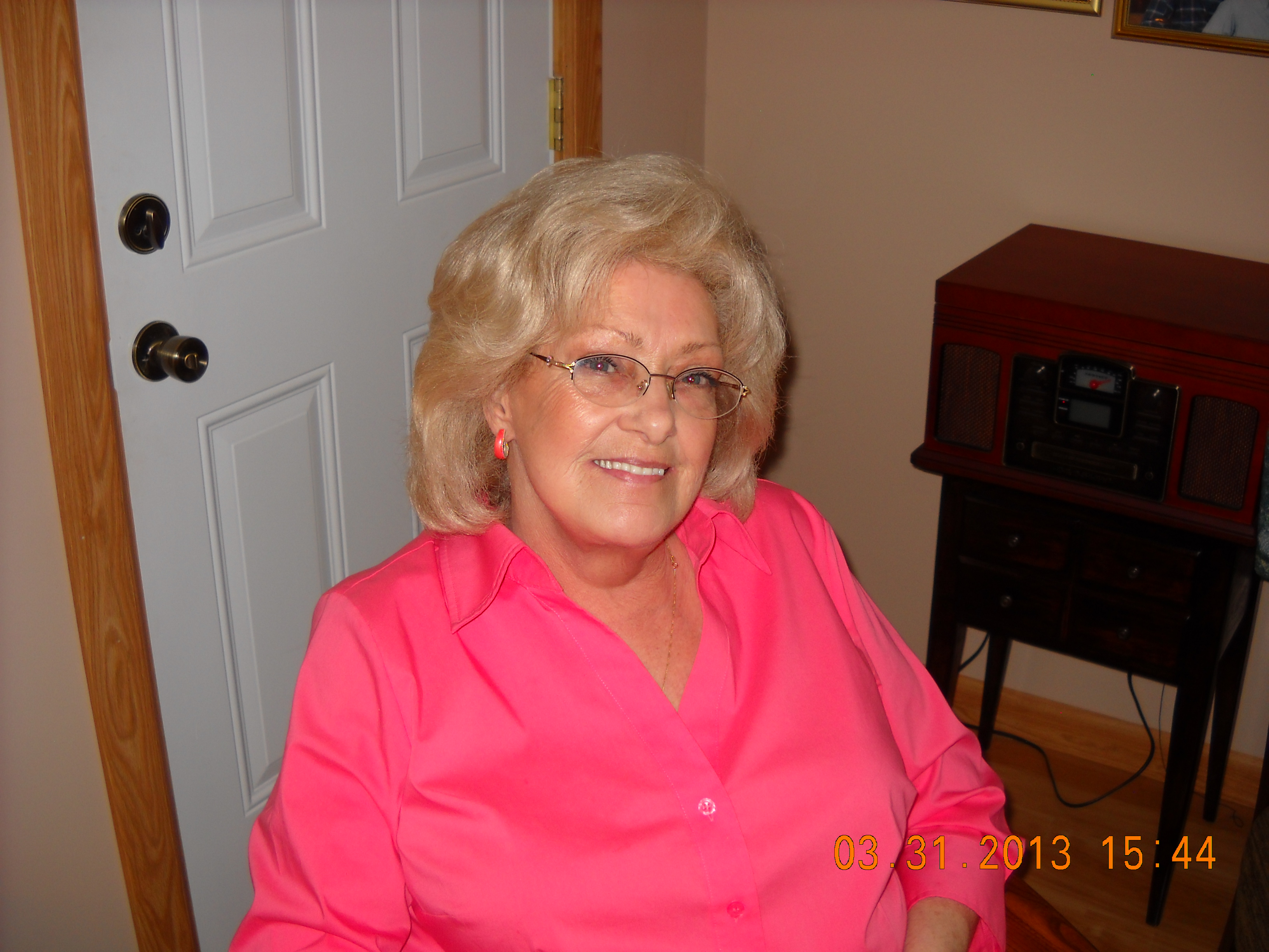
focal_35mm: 41
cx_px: 634
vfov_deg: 35.1
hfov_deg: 45.8
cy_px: 476
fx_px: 1503
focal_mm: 6.72
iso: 64
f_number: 3.1
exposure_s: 1/30
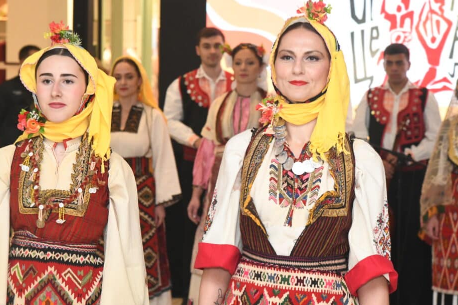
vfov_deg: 10.3
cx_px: 271
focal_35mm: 133
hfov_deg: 15.4
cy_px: 172
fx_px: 1692
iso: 5000
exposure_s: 1/125
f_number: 5.6
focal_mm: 95
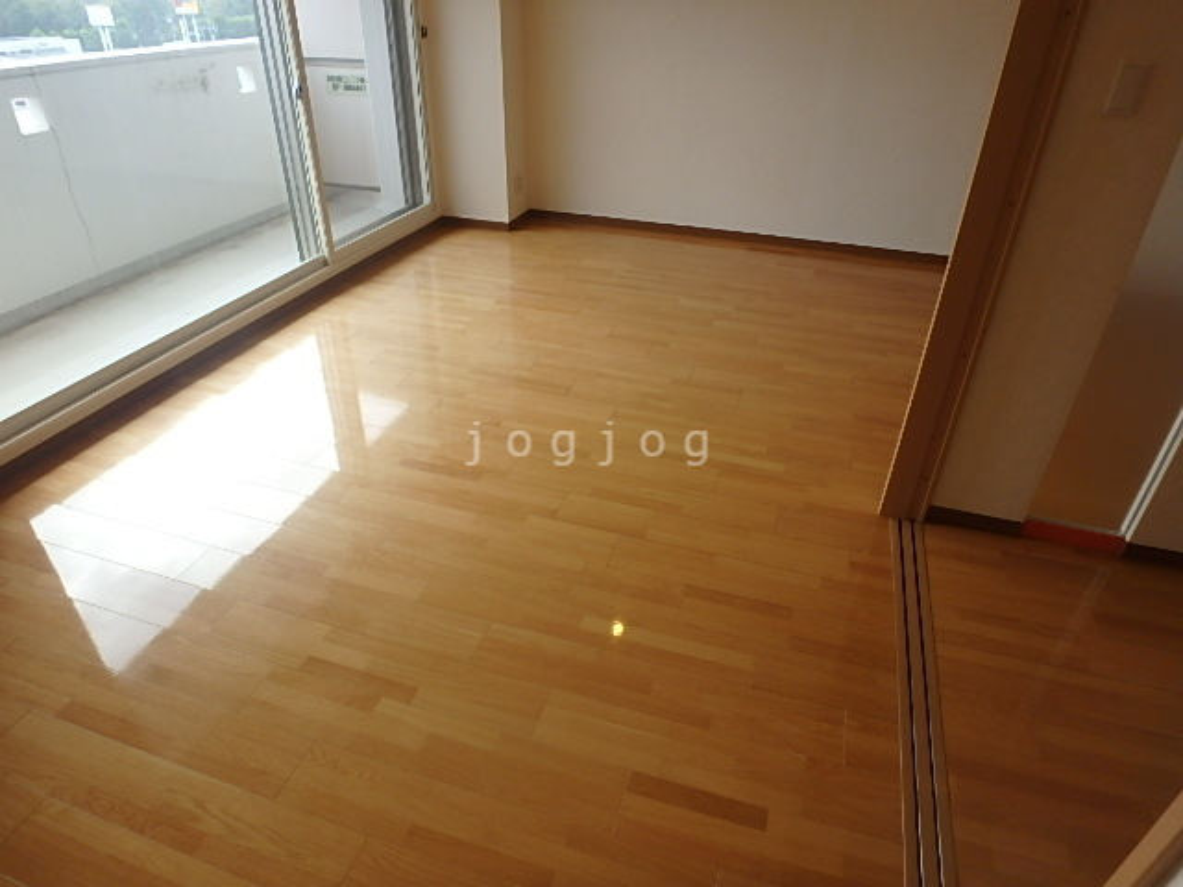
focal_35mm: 21
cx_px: 592
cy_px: 444
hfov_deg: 79.0
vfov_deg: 63.4
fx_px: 718
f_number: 3.5
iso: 125
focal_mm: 3.7
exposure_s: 1/100
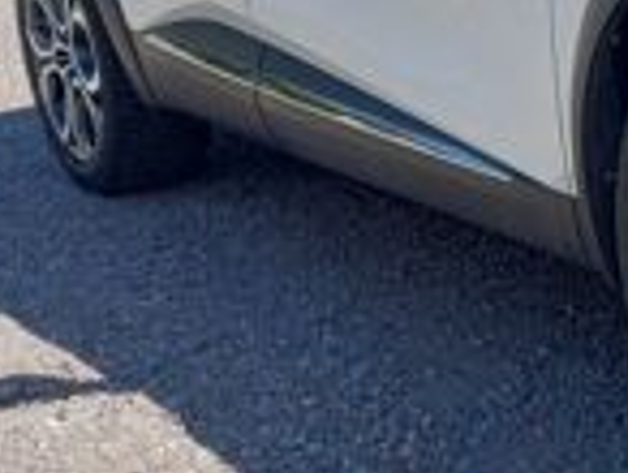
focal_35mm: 82
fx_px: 1490
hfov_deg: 20.2
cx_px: 964
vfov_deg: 17.9
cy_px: 82
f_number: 2
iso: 25
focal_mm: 4.6
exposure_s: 1/413
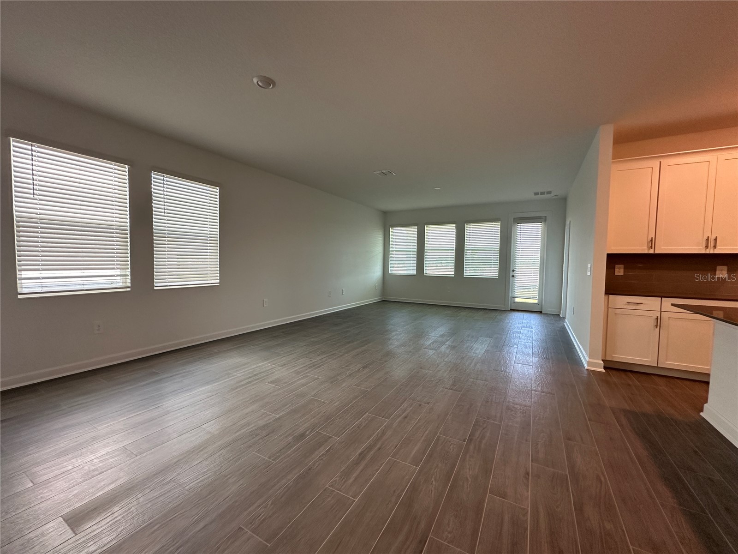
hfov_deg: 102.1
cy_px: 277
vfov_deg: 85.7
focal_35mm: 14
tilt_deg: -2.4
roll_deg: -0.9
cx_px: 369
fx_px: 298
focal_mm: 2.22
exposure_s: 1/120
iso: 160
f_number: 2.2
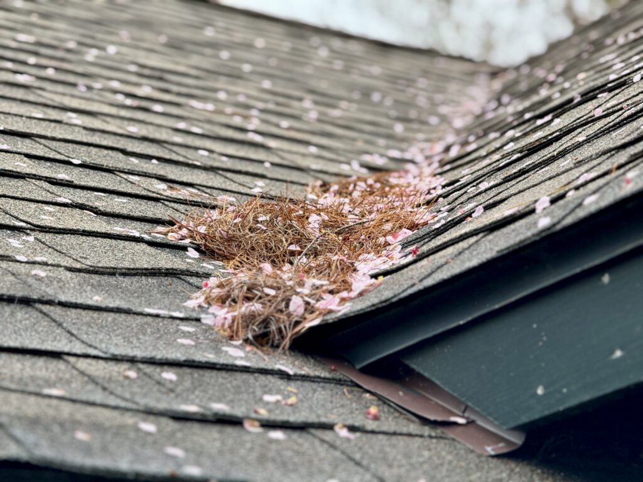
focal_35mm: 120
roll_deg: +4.7
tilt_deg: +19.3
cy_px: 241
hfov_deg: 16.4
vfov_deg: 12.3
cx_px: 322
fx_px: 2229
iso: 50
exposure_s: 1/299
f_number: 2.8
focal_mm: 15.66
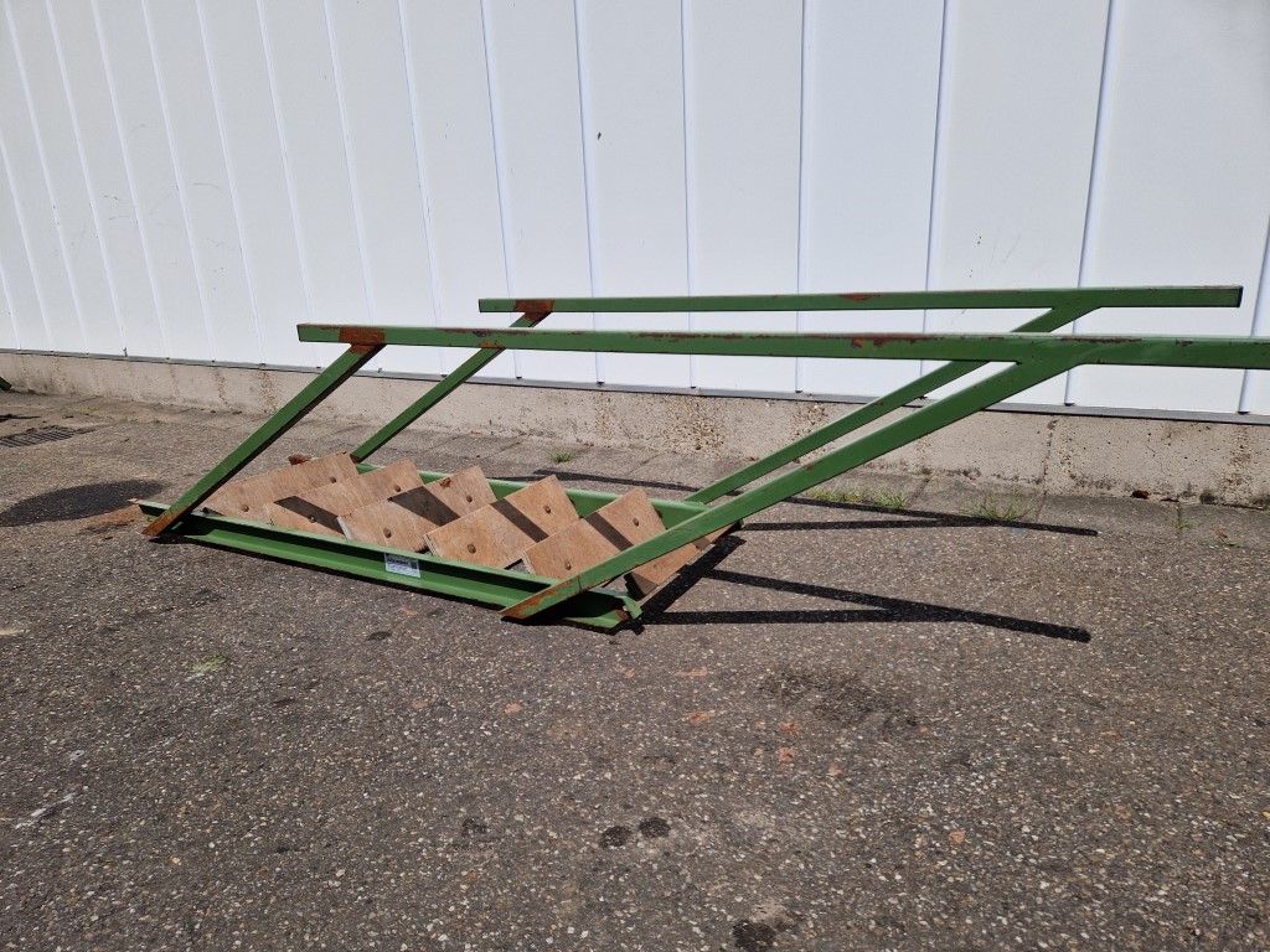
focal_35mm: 23
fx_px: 844
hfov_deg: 73.9
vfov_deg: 58.9
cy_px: 476
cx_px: 635
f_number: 1.8
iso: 50
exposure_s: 1/4040
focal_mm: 5.4
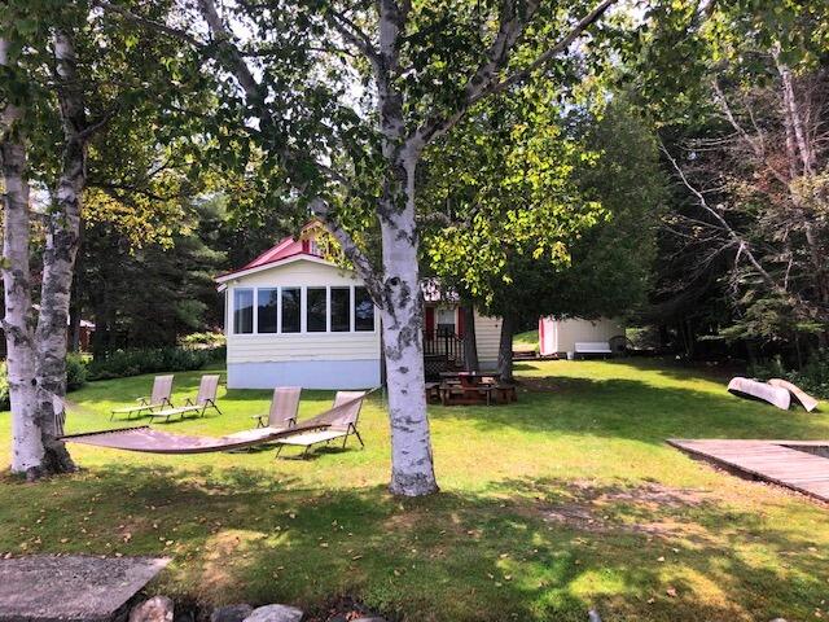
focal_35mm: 28
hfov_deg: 63.4
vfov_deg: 49.7
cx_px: 414
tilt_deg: +5.5
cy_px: 311
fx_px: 671
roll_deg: +0.8
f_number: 1.8
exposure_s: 1/827
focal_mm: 3.99
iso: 20
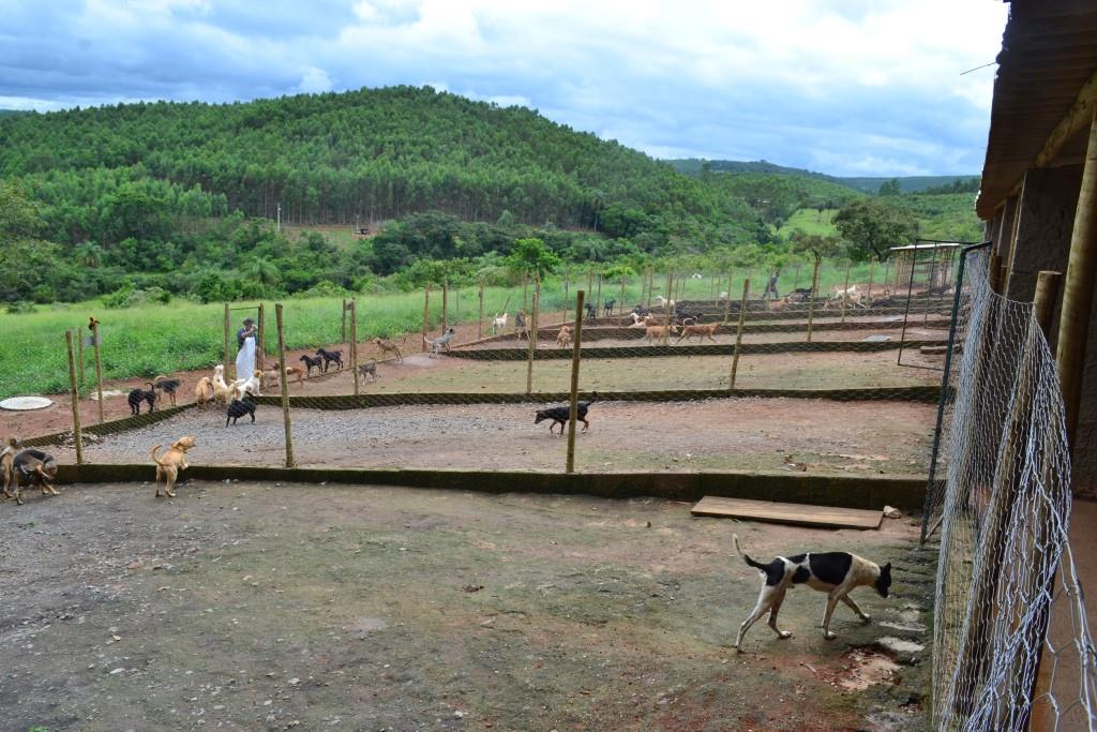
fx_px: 823
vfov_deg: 47.9
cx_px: 548
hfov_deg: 67.4
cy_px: 366
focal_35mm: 27
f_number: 10
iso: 400
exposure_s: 1/320
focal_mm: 18
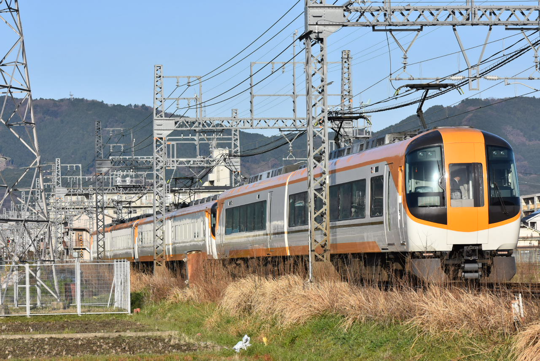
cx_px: 270
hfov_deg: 13.0
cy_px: 180
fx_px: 2365
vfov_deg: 8.7
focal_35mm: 158
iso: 400
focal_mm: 105
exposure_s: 1/1600
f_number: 7.1
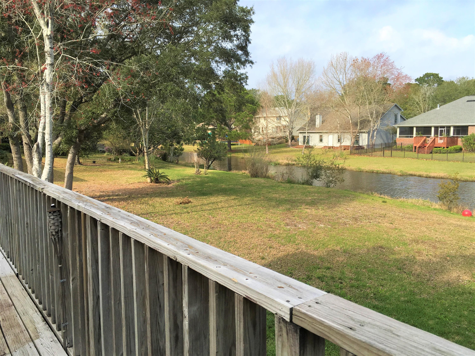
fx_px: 398
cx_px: 238
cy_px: 178
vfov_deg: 48.2
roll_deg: +0.8
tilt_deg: -6.9
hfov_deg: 61.7
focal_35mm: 29
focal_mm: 4.15
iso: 25
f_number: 2.2
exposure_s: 1/1241
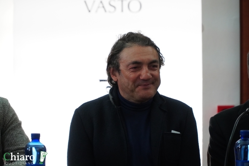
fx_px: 1079
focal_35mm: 156
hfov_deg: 13.2
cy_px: 83
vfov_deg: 8.8
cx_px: 124
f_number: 4
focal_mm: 104
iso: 3200
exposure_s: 1/80
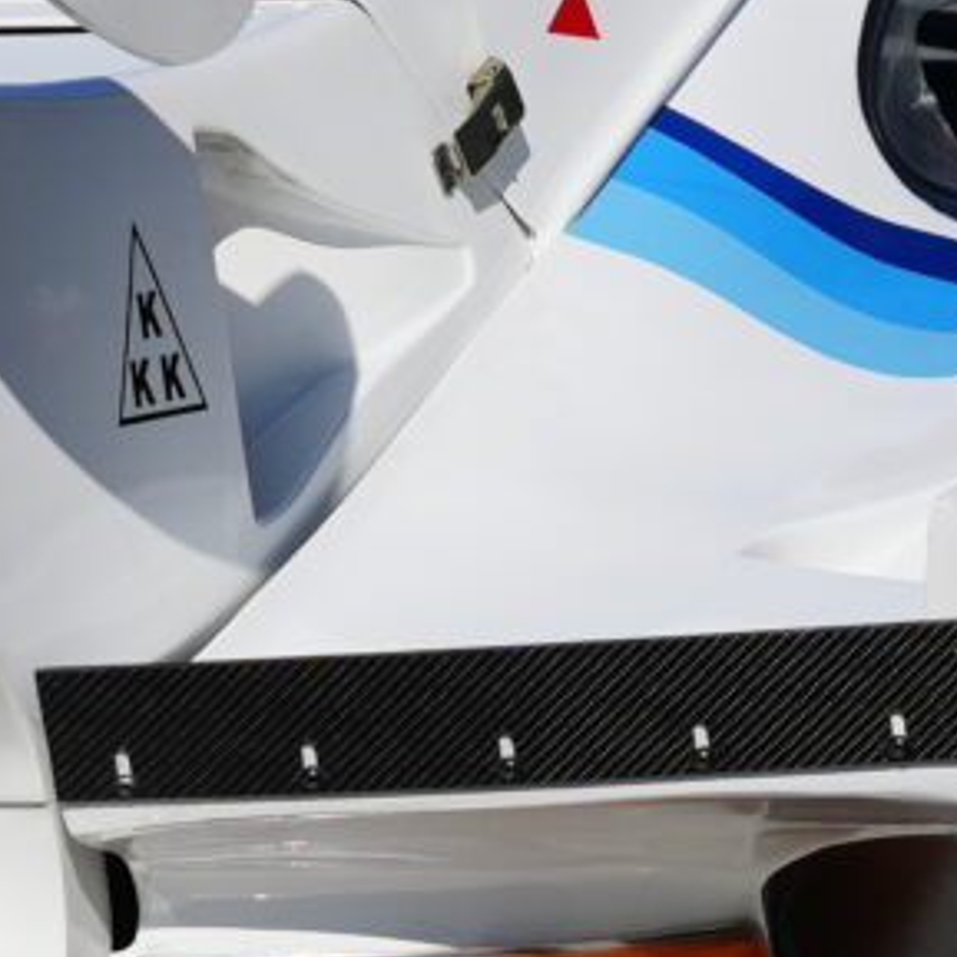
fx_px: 18861
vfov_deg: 2.9
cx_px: -79
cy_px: 197
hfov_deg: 2.9
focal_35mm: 603
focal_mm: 80
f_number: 4.5
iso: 125
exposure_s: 1/800
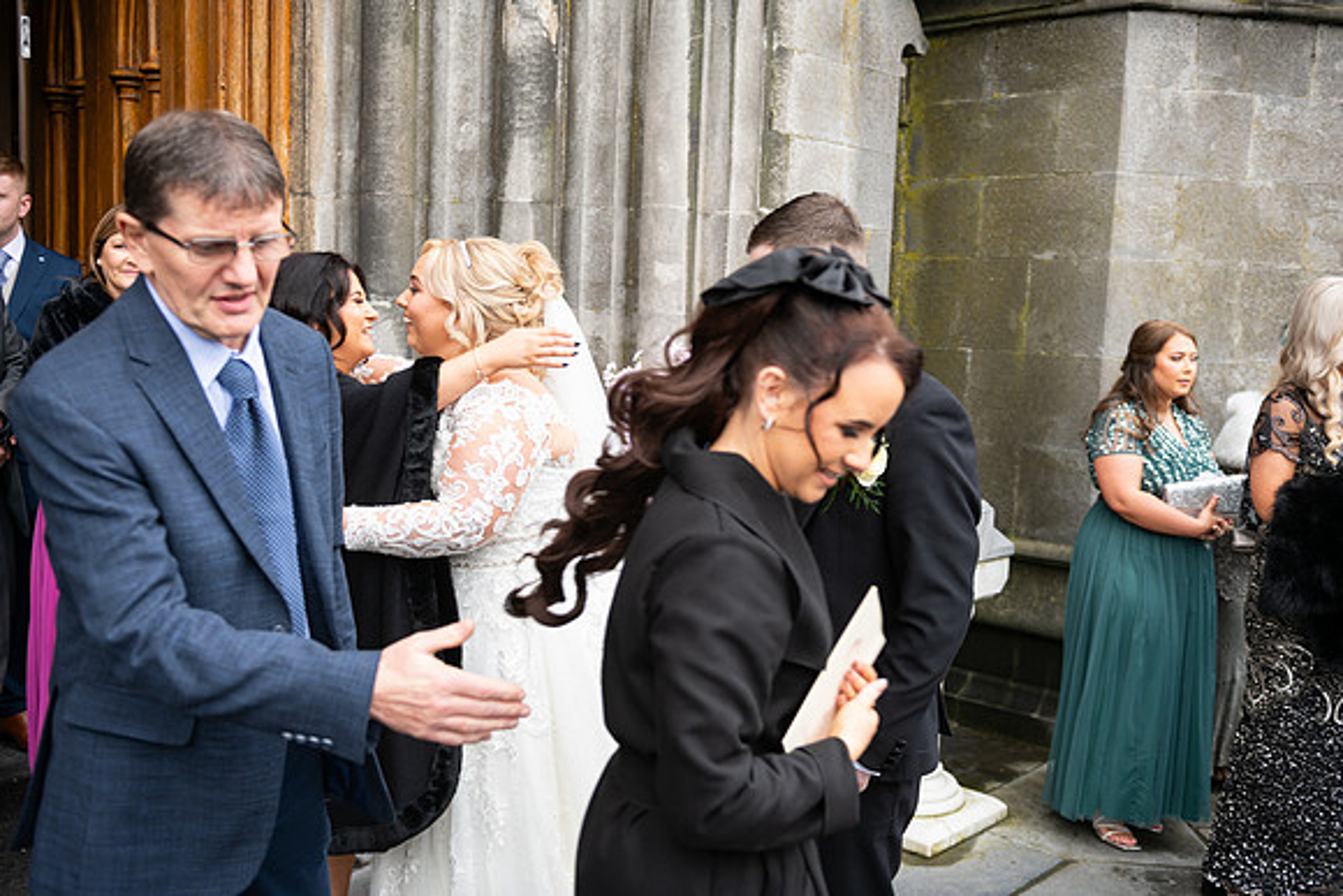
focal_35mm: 35
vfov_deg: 37.9
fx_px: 1306
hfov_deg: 54.4
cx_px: 672
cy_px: 448
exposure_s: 1/160
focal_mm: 35
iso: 125
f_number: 3.5
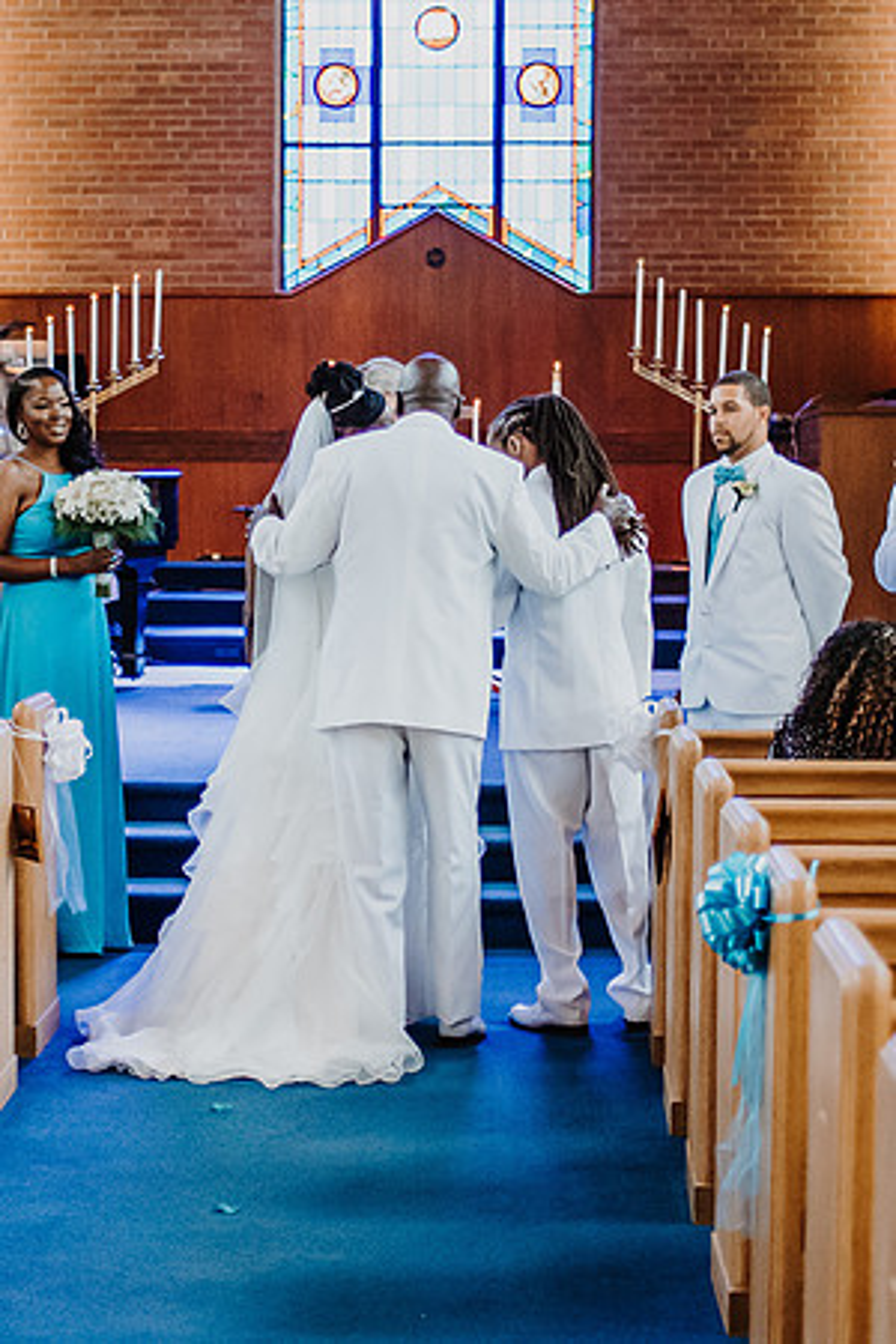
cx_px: 266
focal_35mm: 86
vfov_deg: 23.7
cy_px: 710
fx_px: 3207
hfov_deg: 15.9
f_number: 1.8
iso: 2200
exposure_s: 1/1250
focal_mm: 35
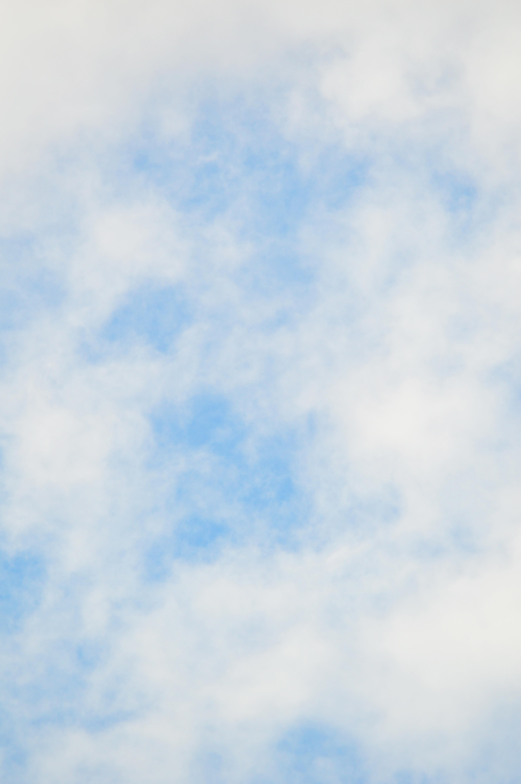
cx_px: 260
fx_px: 12396
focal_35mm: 570
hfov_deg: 2.4
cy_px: 392
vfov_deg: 3.6
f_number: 7.1
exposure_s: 1/800
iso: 100
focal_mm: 380
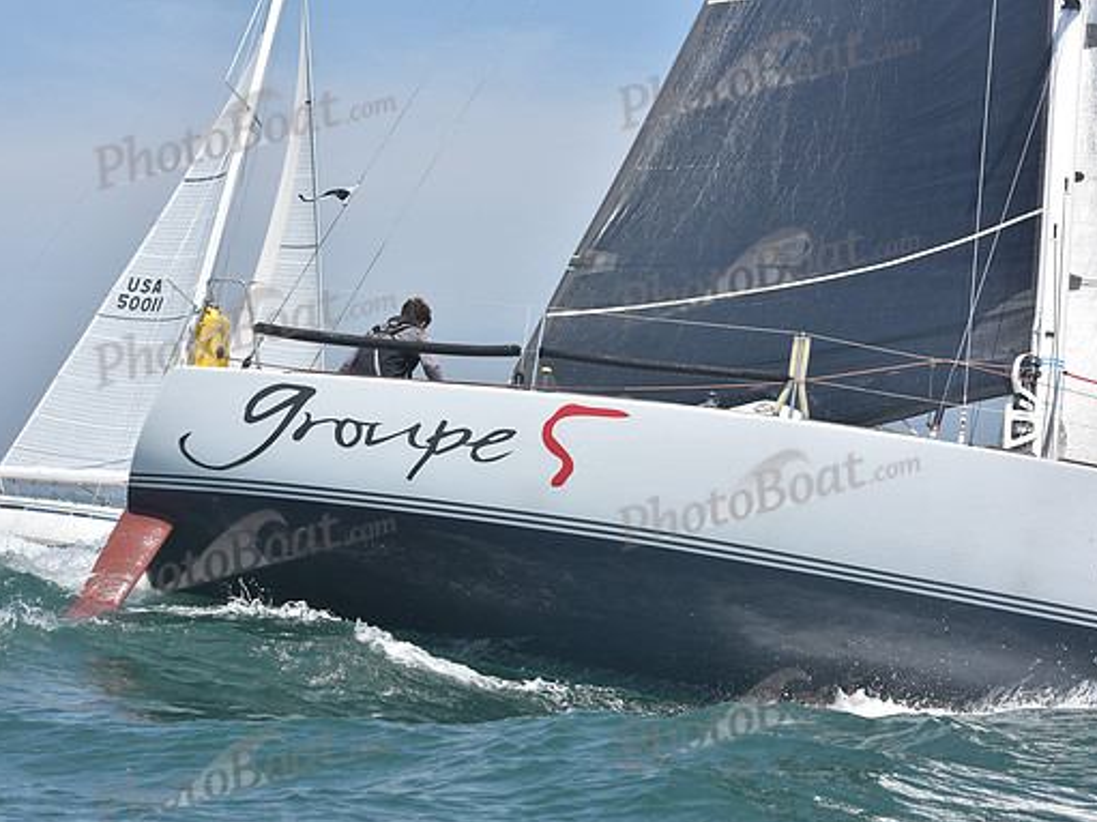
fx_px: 3390
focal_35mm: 107
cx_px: 509
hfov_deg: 18.4
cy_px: 413
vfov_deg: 13.8
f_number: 9
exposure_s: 1/1000
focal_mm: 98
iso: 320
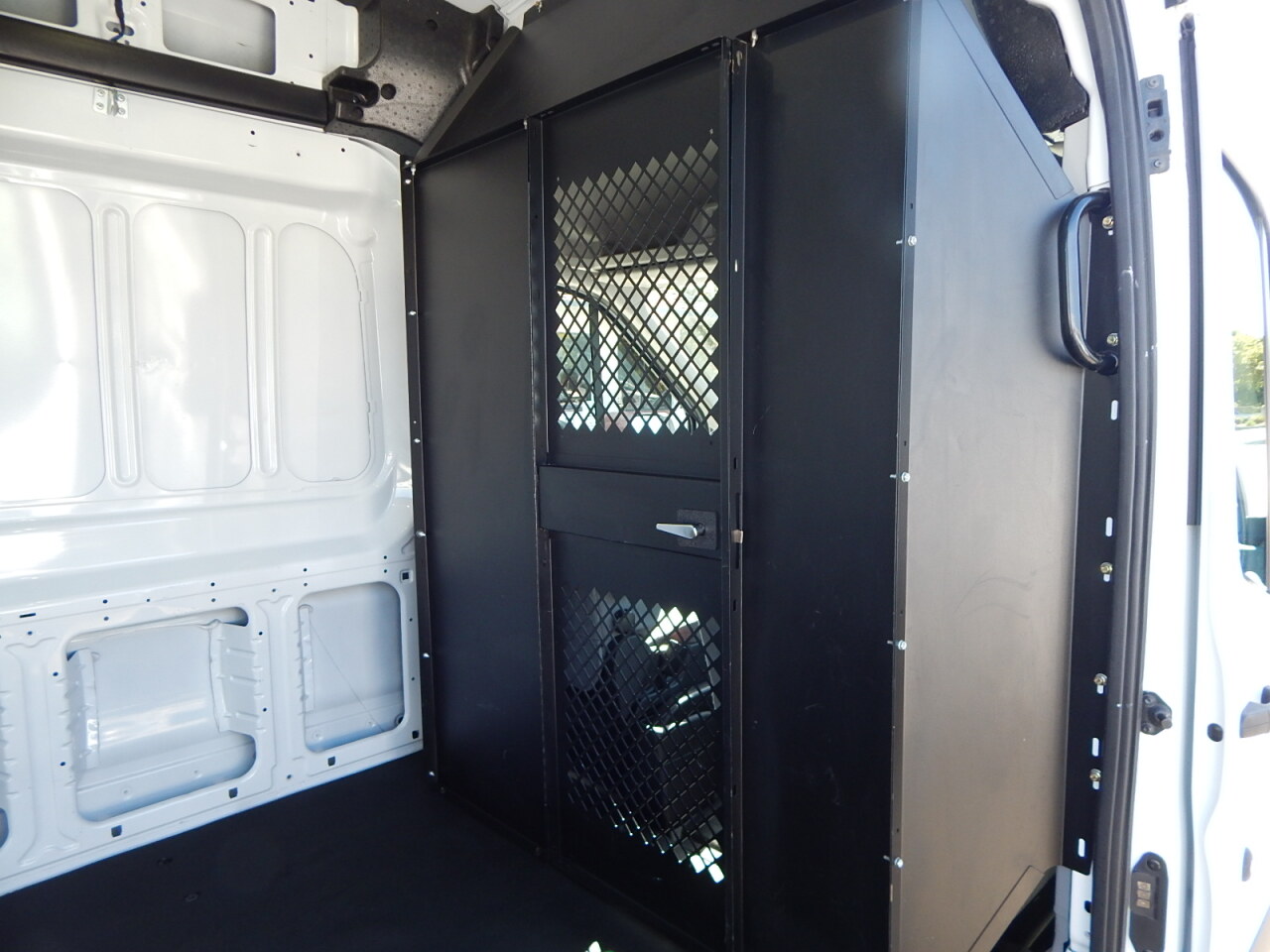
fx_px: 807
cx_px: 635
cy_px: 476
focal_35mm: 22
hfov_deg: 76.4
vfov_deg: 61.1
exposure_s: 1/100
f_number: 3
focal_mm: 4
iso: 125
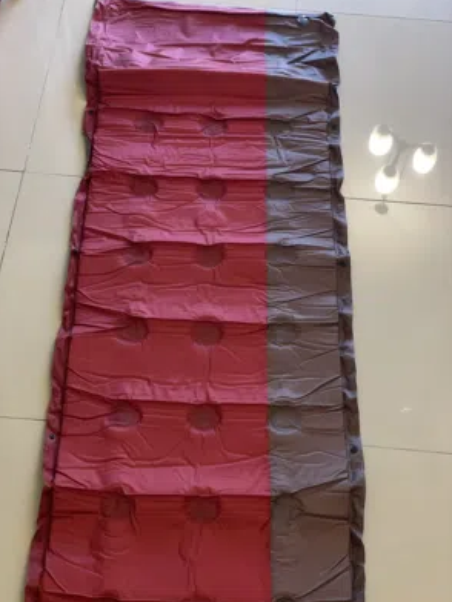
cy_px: 303
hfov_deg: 27.5
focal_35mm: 53
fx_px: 923
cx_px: 224
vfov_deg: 36.2
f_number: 2
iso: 160
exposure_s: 1/33
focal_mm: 6
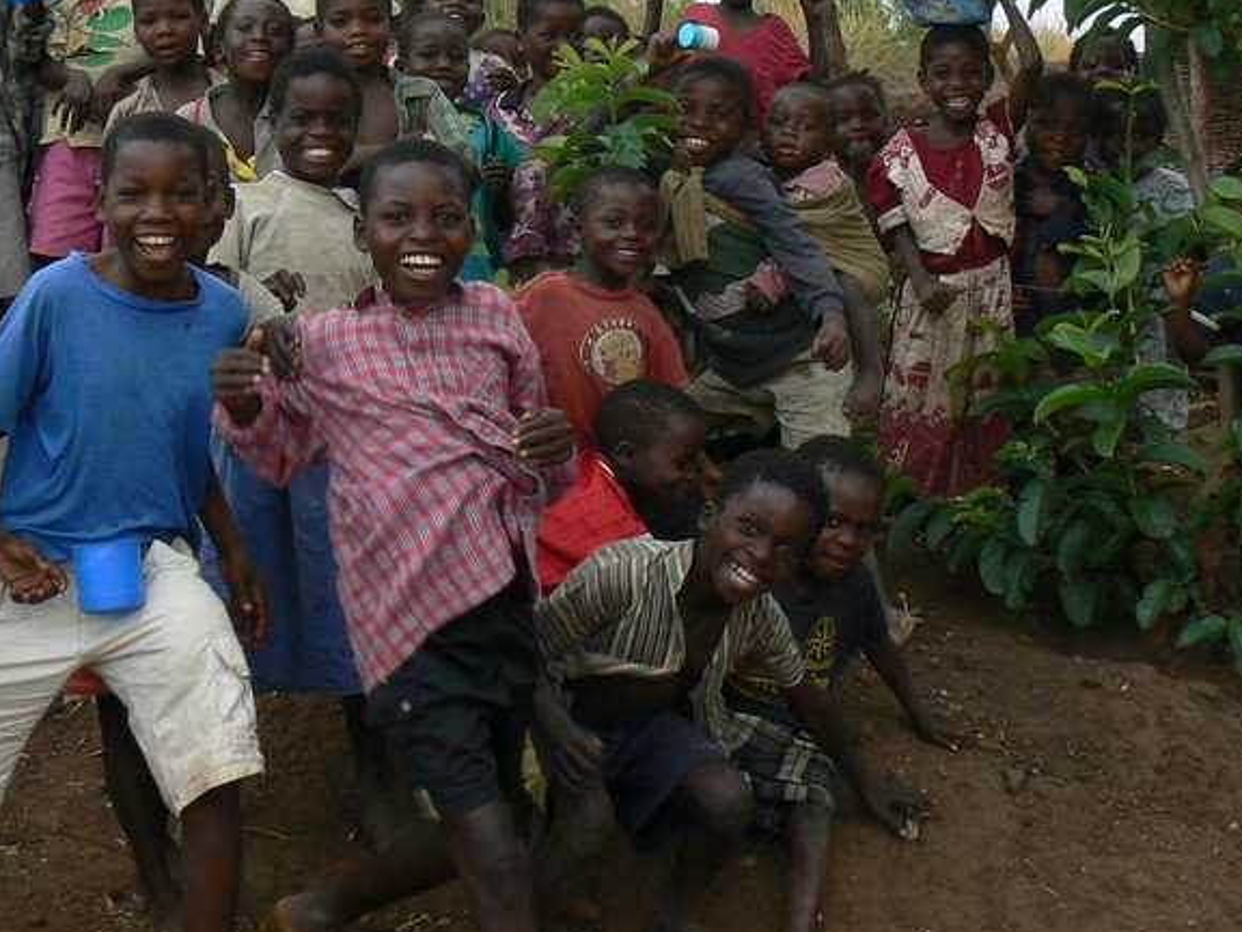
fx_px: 2296
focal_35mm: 64
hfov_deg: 29.7
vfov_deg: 22.5
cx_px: 291
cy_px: 134
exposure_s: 1/160
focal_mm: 6
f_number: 5.6
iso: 80
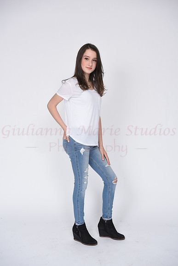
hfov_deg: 28.1
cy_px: 133
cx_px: 89
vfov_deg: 41.1
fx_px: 356
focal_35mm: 48
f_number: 8
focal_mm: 48
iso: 160
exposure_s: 1/125
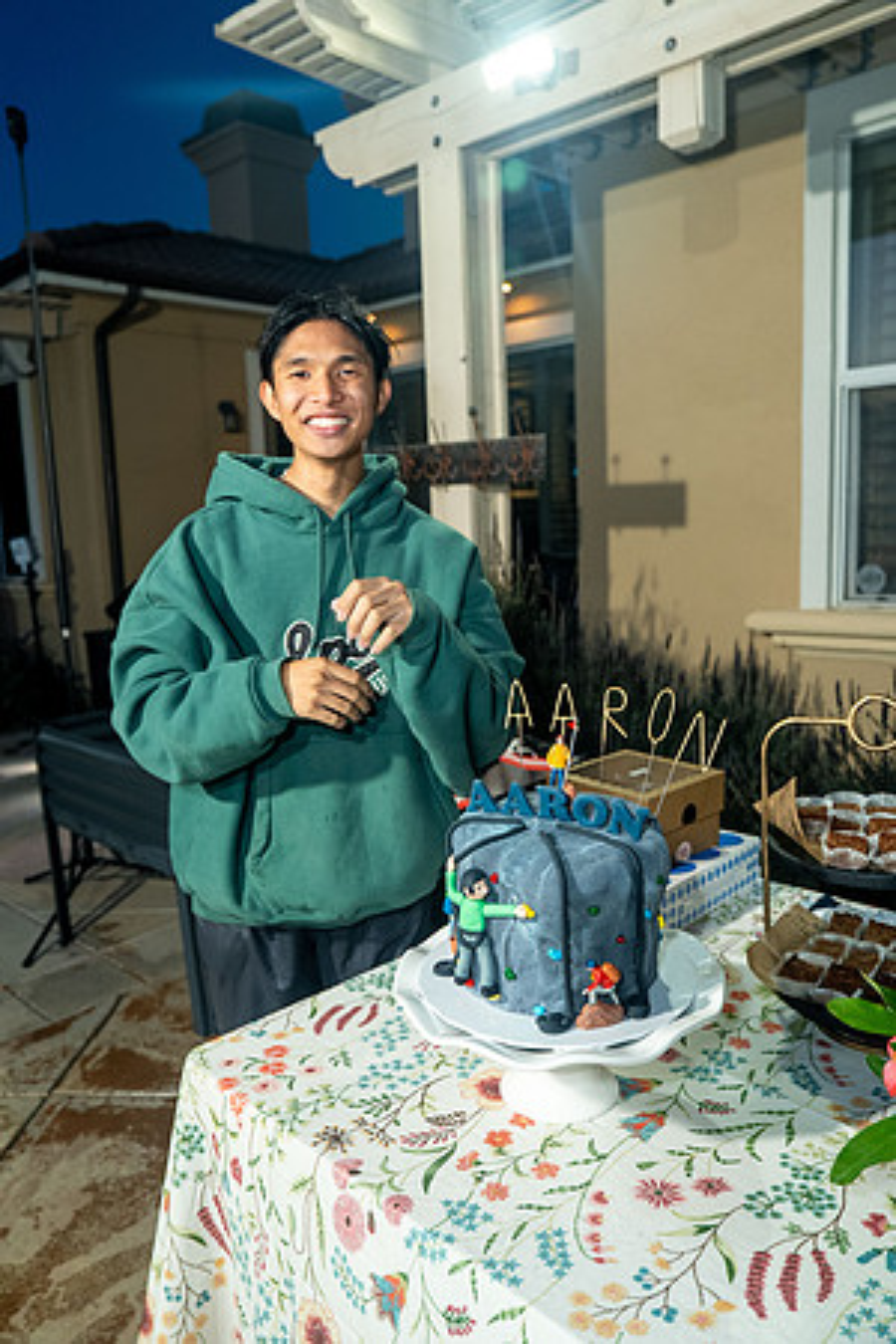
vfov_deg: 67.4
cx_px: 448
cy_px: 672
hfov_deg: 47.9
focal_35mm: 27
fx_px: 1008
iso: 640
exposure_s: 1/160
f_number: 3.5
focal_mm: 27
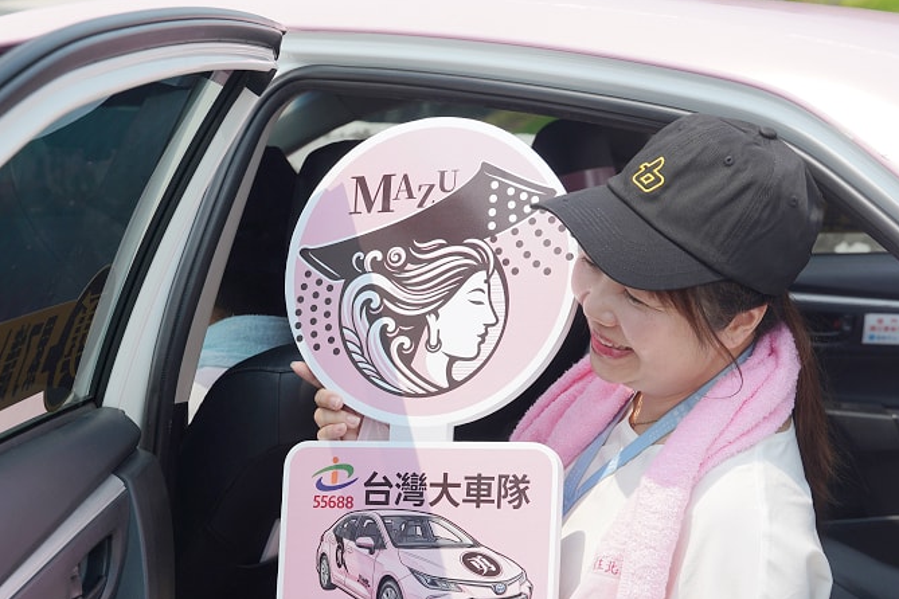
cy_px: 466
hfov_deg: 32.8
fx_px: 1523
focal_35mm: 61
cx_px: 387
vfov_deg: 22.0
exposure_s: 1/250
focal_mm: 34
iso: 100
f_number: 5
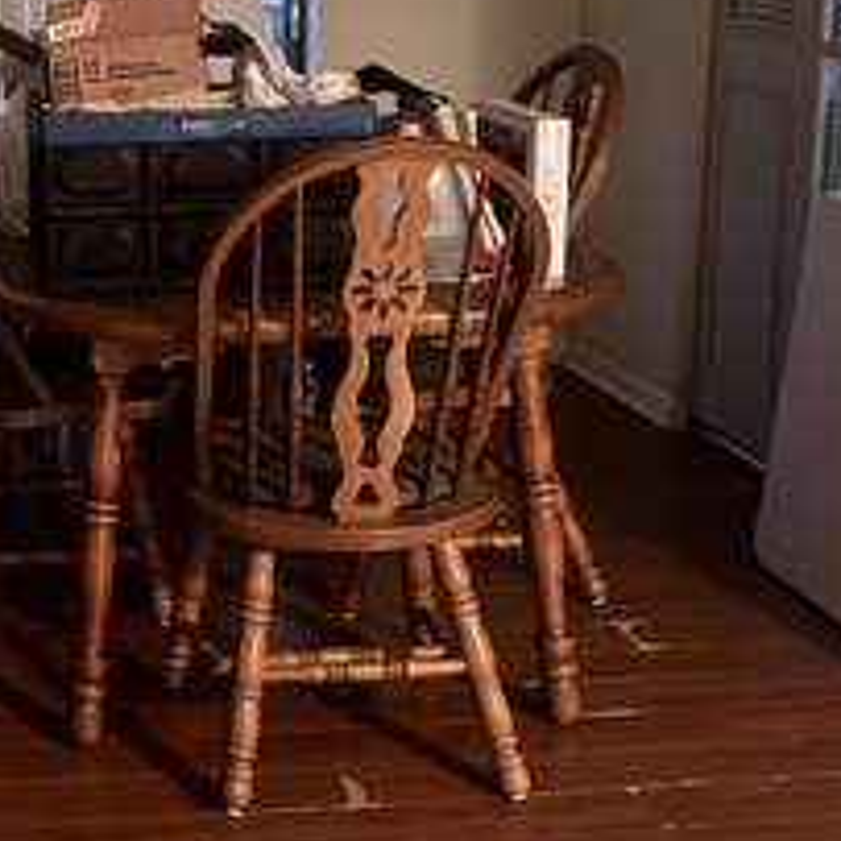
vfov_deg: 25.6
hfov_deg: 23.9
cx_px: -104
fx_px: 1842
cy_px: 265
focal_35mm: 67
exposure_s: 1/11
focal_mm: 6.76
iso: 1250
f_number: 1.78
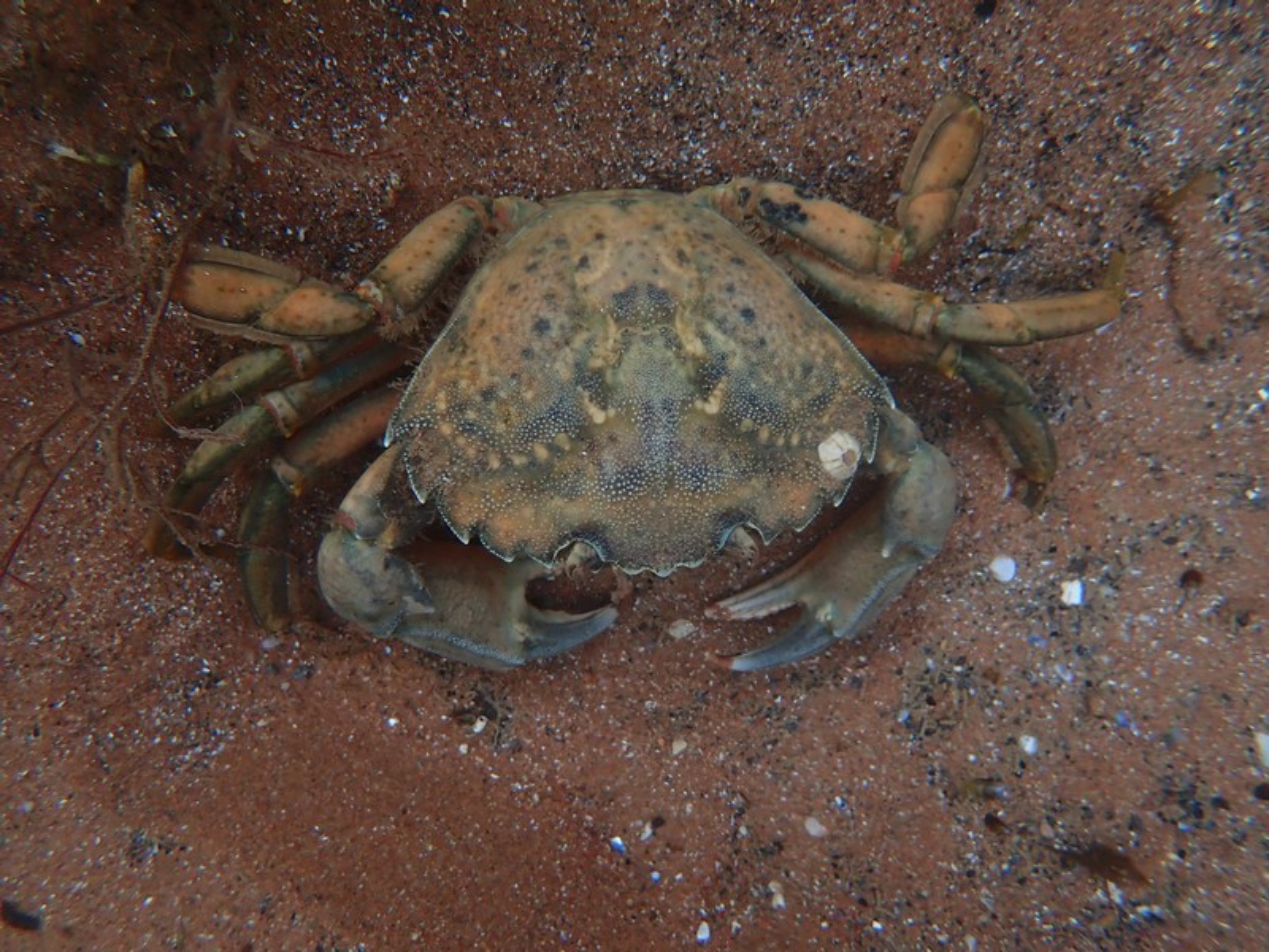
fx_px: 916
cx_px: 634
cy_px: 476
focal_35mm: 25
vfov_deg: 54.9
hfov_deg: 69.4
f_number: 2.8
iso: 160
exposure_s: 1/125
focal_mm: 4.5
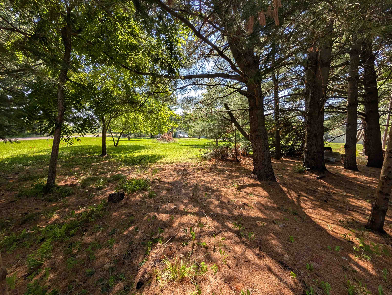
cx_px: 196
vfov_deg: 94.6
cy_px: 148
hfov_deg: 110.5
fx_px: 136
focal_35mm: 12
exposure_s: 1/1125
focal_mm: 2.02
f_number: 1.7
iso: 53
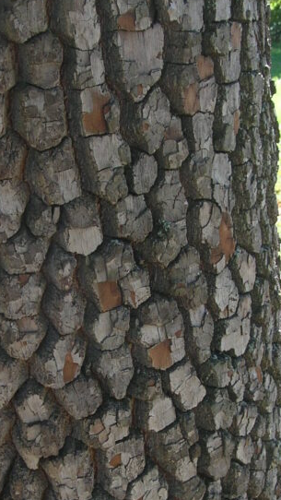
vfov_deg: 28.5
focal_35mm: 74
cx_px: 100
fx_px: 980
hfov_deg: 16.3
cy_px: 313
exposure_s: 1/126
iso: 50
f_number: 2.7
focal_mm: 6
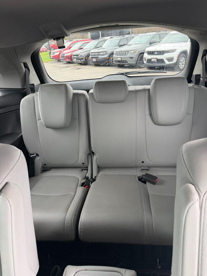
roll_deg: +3.9
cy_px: 138
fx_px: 191
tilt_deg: -28.0
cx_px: 104
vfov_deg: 71.6
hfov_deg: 56.8
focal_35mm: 24
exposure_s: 1/101
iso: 200
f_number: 1.78
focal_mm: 6.76
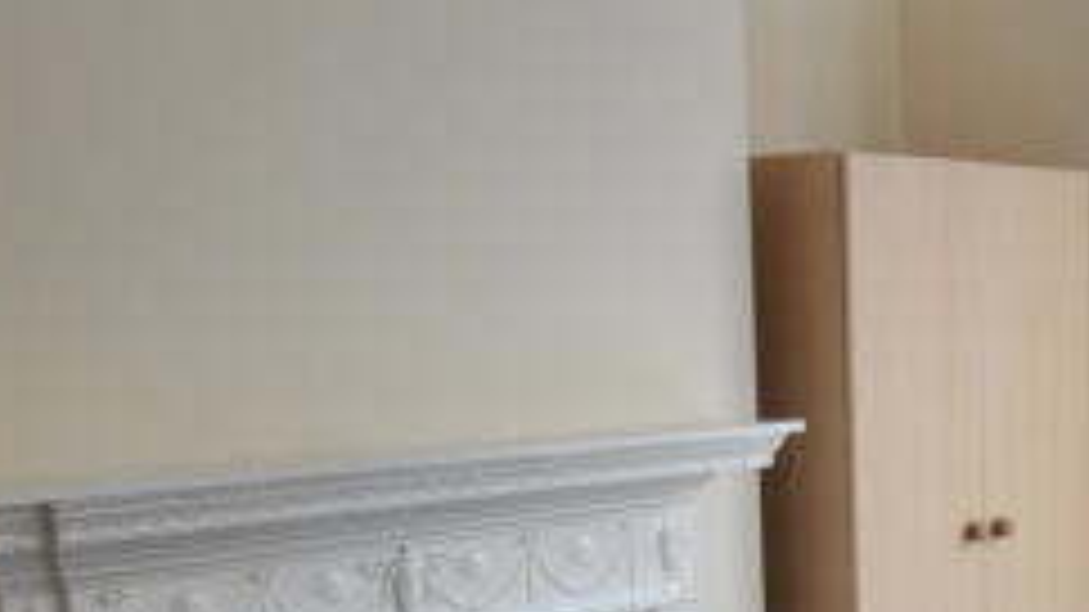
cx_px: 950
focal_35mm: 73
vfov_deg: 16.1
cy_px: 632
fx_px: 2114
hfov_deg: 28.0
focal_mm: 11
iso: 100
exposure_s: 1/15
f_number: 4.2
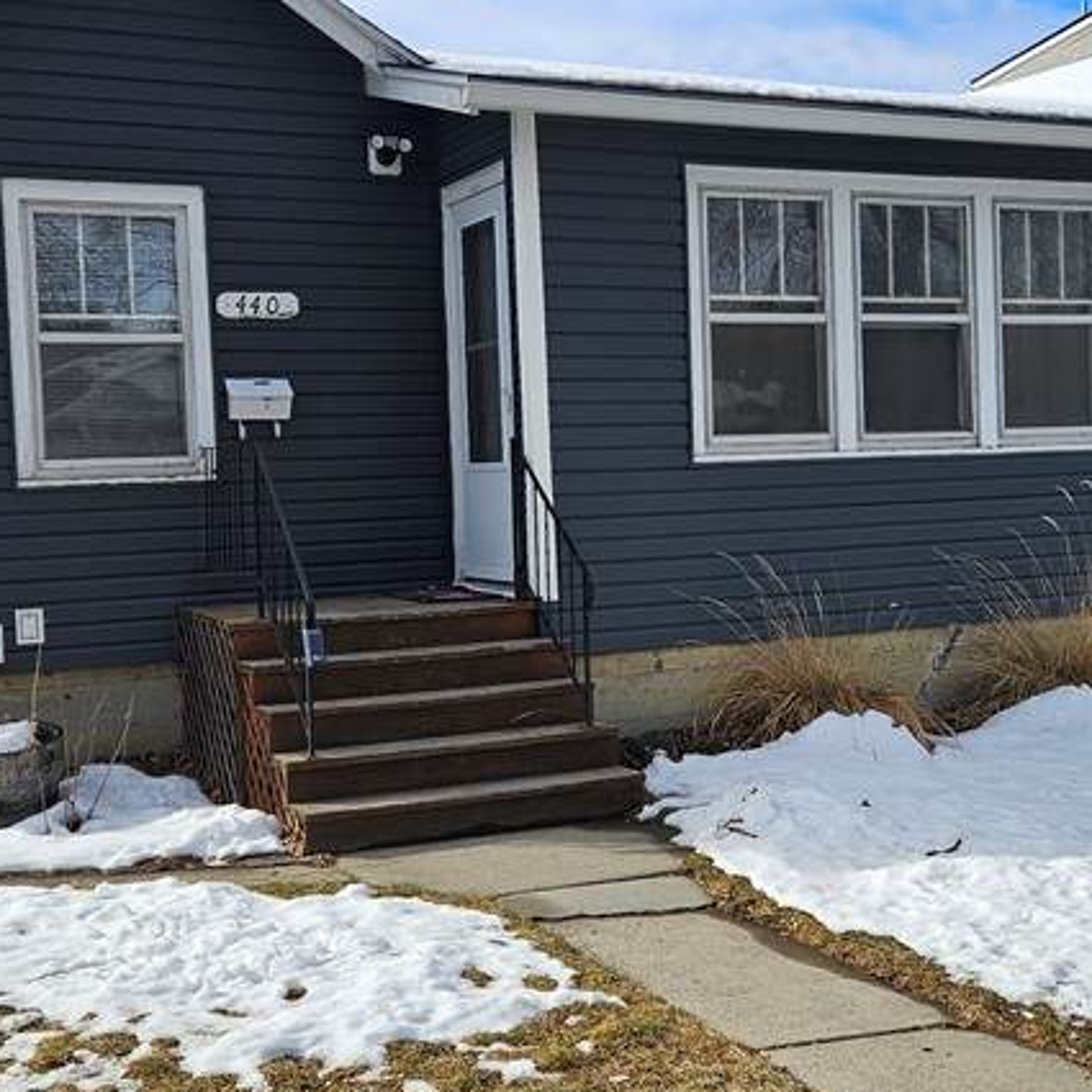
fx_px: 1749
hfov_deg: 34.6
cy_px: 514
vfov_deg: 34.7
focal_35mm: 49
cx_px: 645
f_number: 1.8
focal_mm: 5.4
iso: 25
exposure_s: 1/1410
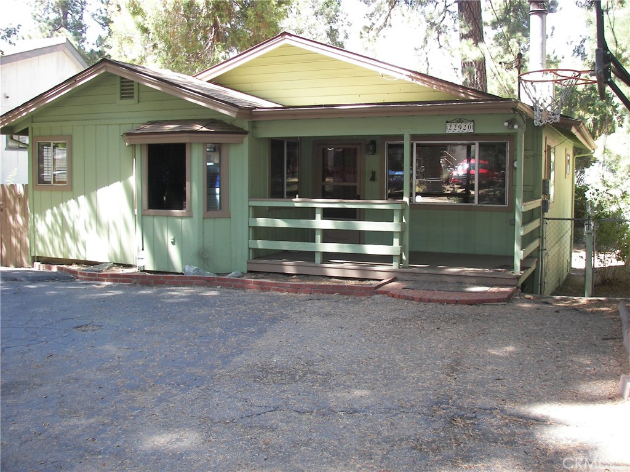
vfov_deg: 39.7
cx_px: 315
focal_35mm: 36
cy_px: 236
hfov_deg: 51.4
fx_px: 655
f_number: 2.8
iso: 50
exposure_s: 1/50
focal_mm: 6
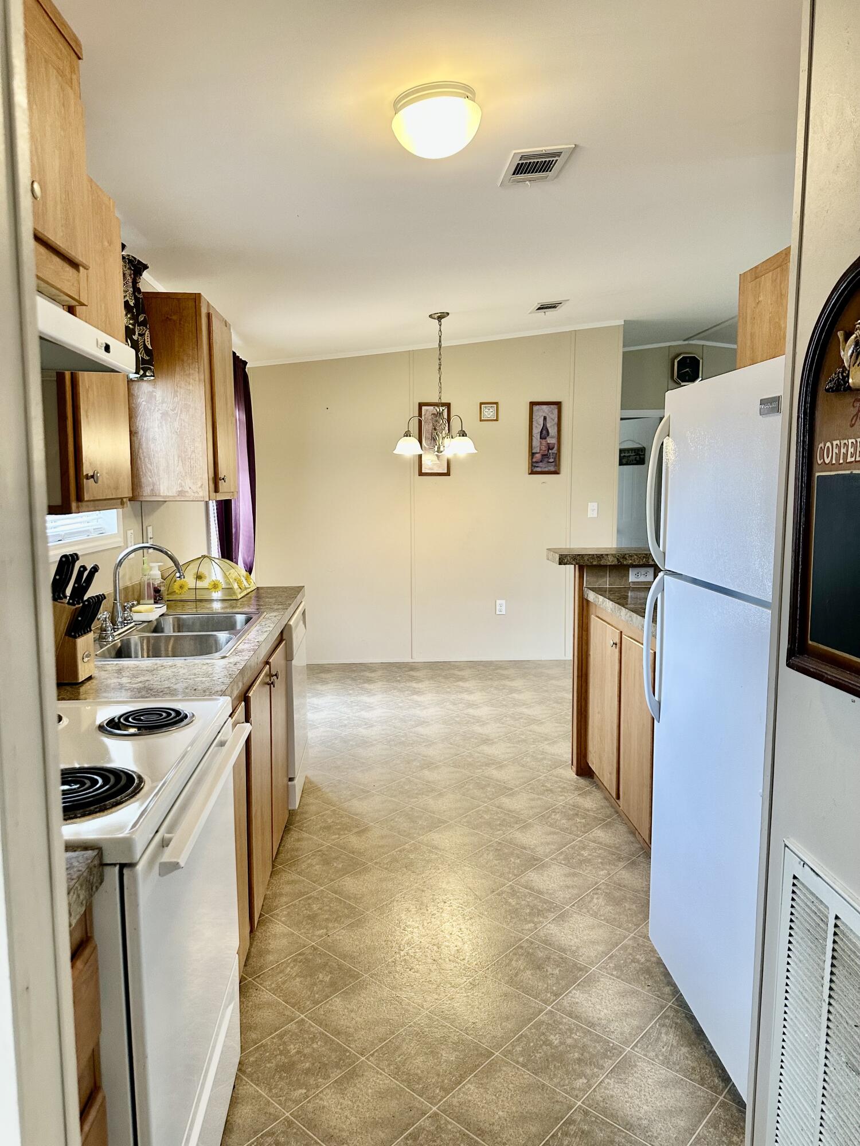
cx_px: 430
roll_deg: -0.4
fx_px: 795
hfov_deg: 56.8
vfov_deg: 71.6
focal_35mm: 24
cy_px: 573
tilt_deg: -5.6
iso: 200
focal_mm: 6.86
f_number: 1.78
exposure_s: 1/121
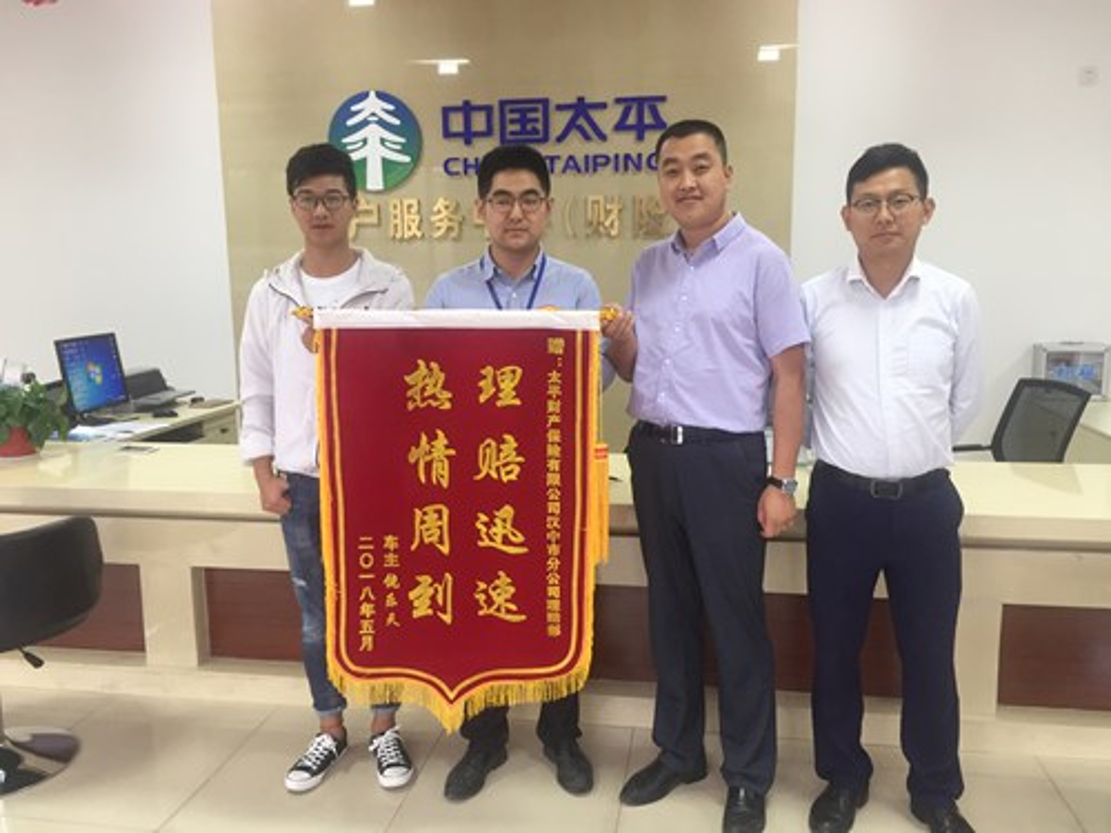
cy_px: 416
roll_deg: -1.5
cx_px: 556
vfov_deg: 48.2
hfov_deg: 61.7
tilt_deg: -8.6
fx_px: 931
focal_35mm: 29
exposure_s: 1/33
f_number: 2.2
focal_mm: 4.15
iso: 50
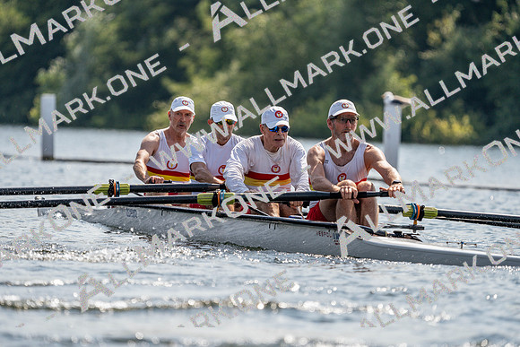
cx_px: 260
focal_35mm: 422
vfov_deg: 3.3
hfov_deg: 4.9
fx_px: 6097
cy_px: 174
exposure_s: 1/1600
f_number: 6.3
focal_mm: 422
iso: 200
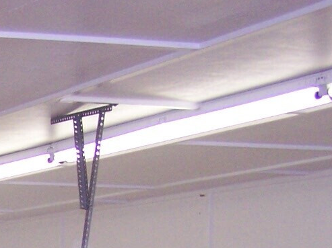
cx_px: -246
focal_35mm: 158
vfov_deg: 8.9
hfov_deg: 11.7
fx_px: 1514
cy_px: 458
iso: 160
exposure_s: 1/60
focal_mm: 6.3
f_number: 2.8
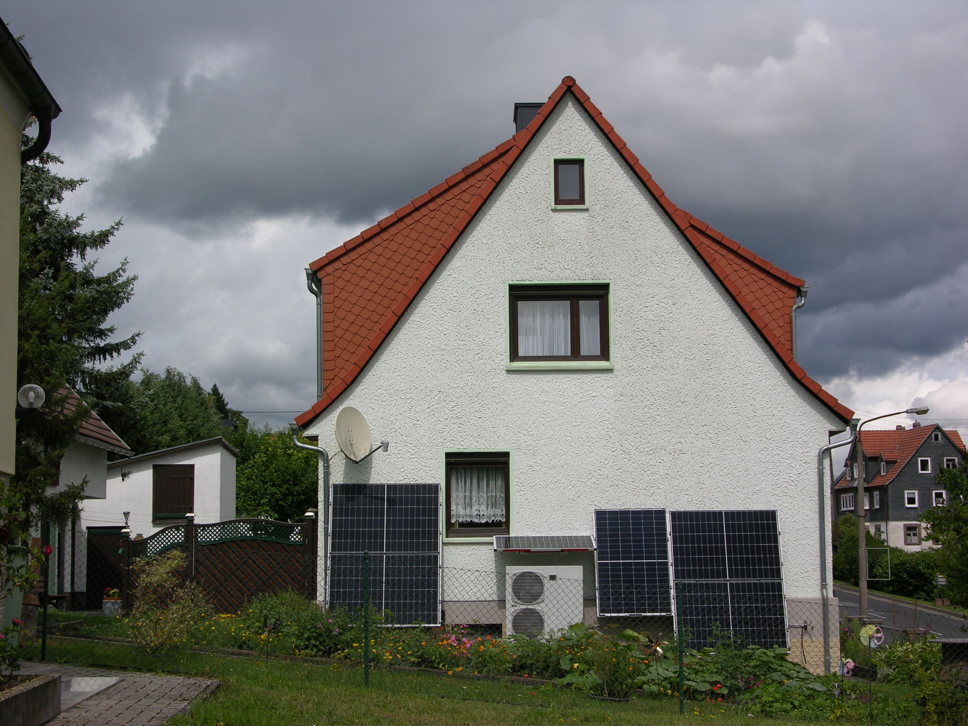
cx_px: 484
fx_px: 1734
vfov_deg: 23.7
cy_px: 363
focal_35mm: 62
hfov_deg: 31.2
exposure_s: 1/377
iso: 50
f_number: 5.7
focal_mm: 15.7
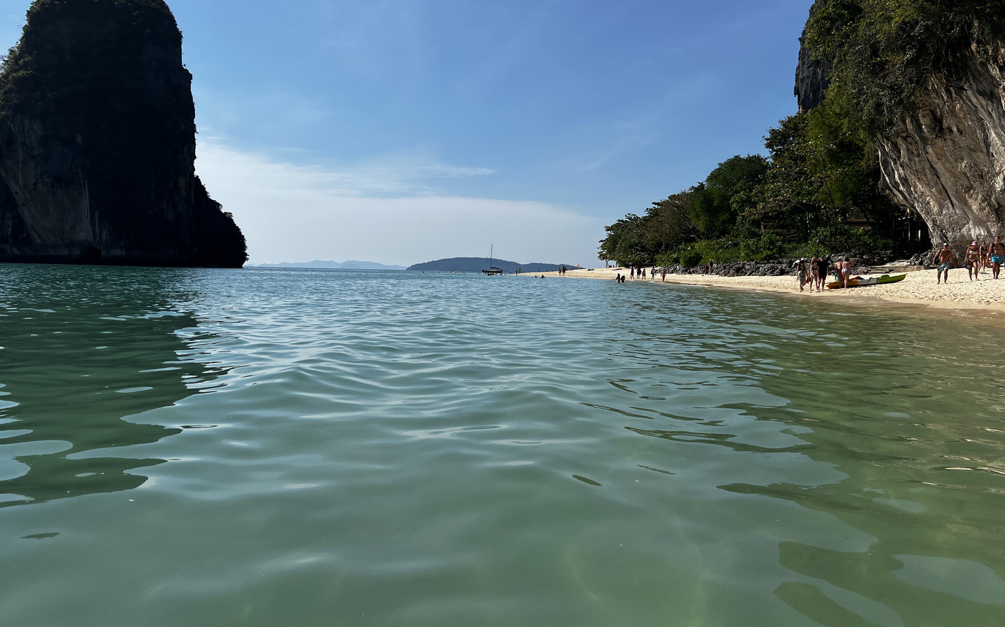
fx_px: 794
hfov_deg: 64.6
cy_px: 245
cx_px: 477
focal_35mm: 29
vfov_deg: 42.9
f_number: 1.5
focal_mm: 5.7
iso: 50
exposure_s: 1/8696
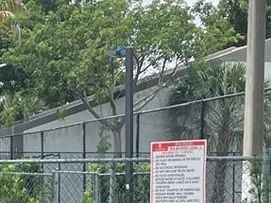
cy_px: 304
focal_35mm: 145
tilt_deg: -5.7
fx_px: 1135
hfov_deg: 13.4
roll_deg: +0.7
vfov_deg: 9.9
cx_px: 7
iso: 50
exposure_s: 1/2513
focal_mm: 5.7
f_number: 1.5
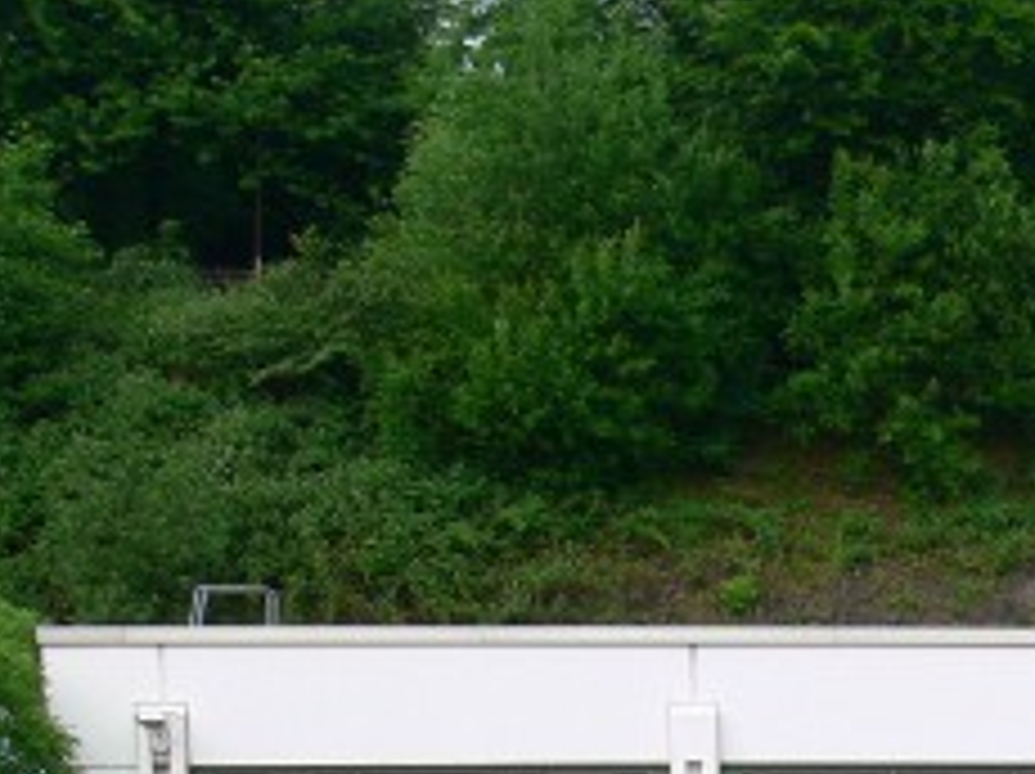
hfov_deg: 15.2
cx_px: 1462
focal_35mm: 122
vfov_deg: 11.4
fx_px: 3644
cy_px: 1346
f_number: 5.6
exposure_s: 1/125
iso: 80
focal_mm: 7.4
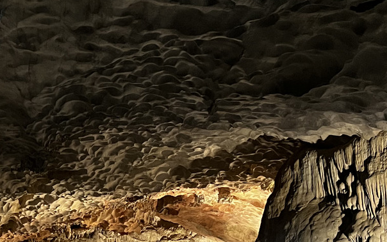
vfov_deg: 17.1
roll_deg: +0.0
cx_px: 59
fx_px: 770
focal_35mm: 73
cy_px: 288
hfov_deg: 27.4
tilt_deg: +0.8
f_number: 1.5
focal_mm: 5.7
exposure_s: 1/36
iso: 640
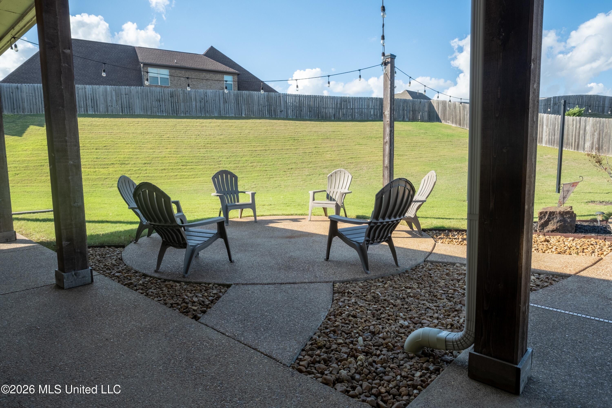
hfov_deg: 81.2
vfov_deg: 59.5
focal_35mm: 21
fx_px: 357
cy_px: 204
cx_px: 306
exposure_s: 1/1250
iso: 200
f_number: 8
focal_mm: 14
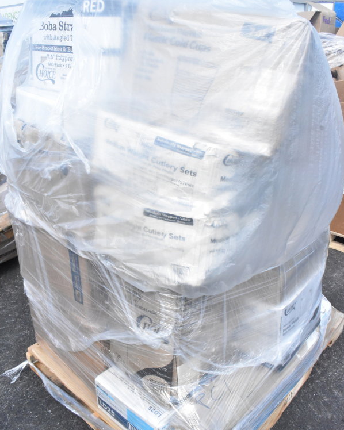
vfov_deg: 57.2
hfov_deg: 47.1
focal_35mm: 31
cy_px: 204
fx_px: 395
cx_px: 171
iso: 6400
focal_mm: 18
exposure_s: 1/1250
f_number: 18
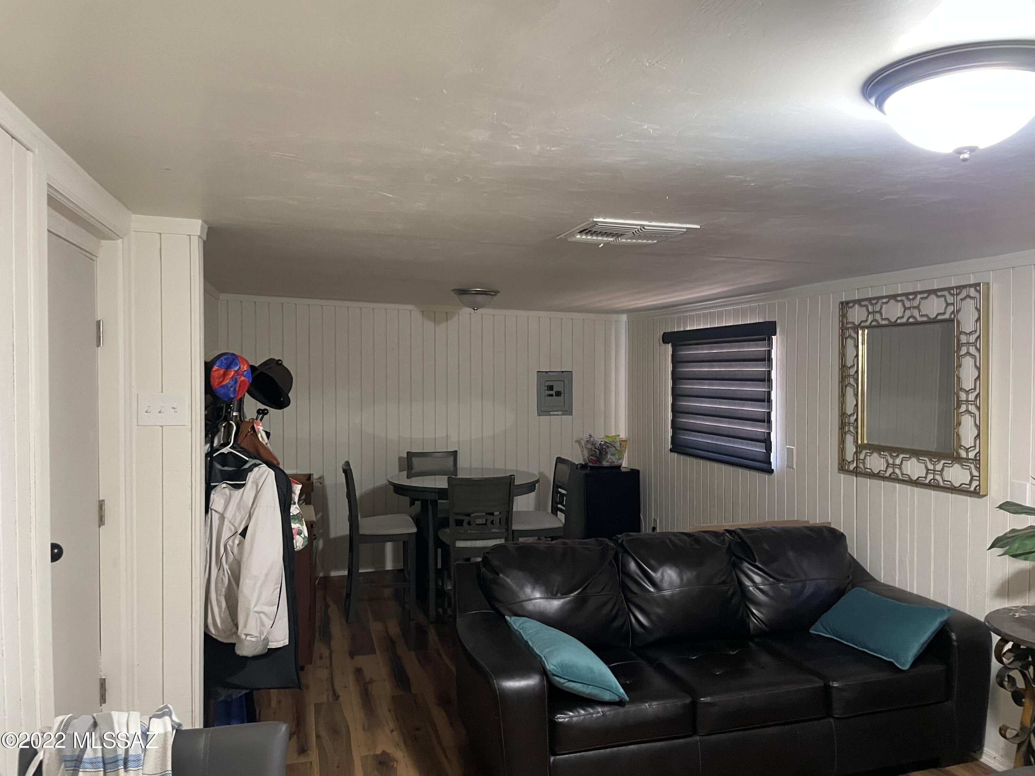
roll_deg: +1.8
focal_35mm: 26
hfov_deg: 67.3
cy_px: 388
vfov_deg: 53.1
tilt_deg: +0.4
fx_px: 777
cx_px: 518
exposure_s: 1/40
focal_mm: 4.2
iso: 400
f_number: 1.6
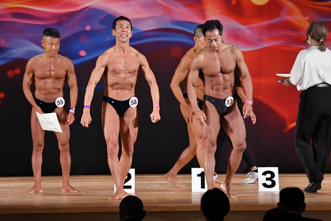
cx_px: 166
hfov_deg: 9.5
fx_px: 1994
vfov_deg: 6.3
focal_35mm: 217
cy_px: 110
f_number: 5.6
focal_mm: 145
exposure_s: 1/400
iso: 3200
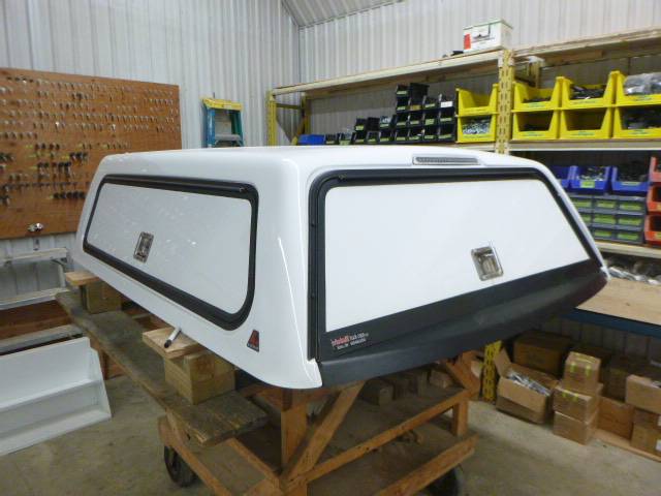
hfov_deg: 69.4
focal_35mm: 25
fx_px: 477
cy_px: 248
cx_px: 330
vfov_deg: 54.9
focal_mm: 4.5
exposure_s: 1/30
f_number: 3.9
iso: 400
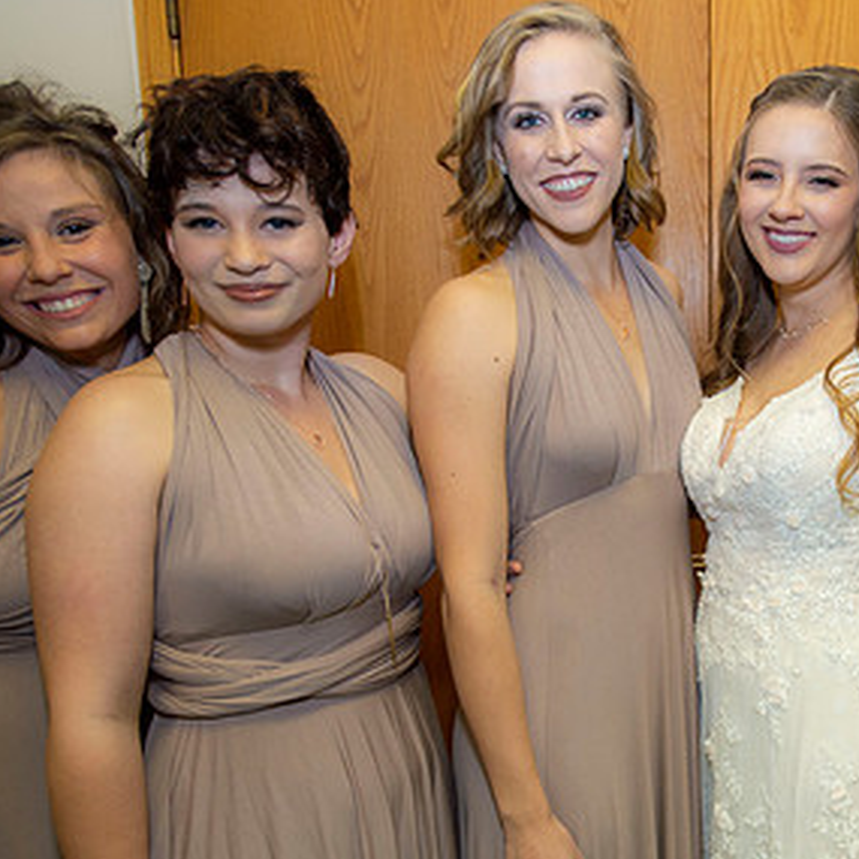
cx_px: 714
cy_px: 524
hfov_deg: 41.5
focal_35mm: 38
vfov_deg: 43.6
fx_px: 1067
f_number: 3.2
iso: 1250
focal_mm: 22
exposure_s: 1/200
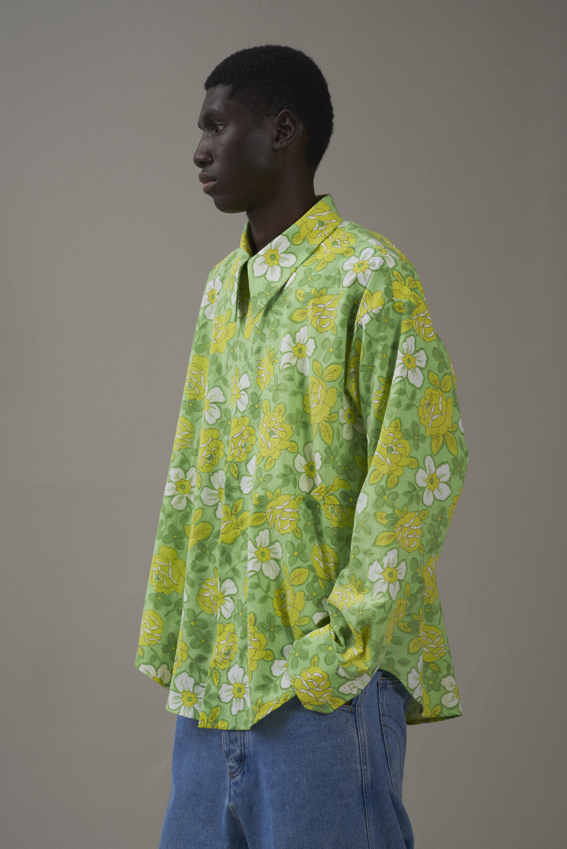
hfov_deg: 14.4
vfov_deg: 21.5
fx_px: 2242
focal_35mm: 95
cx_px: 284
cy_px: 424
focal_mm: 95
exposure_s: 1/160
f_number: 11
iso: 200
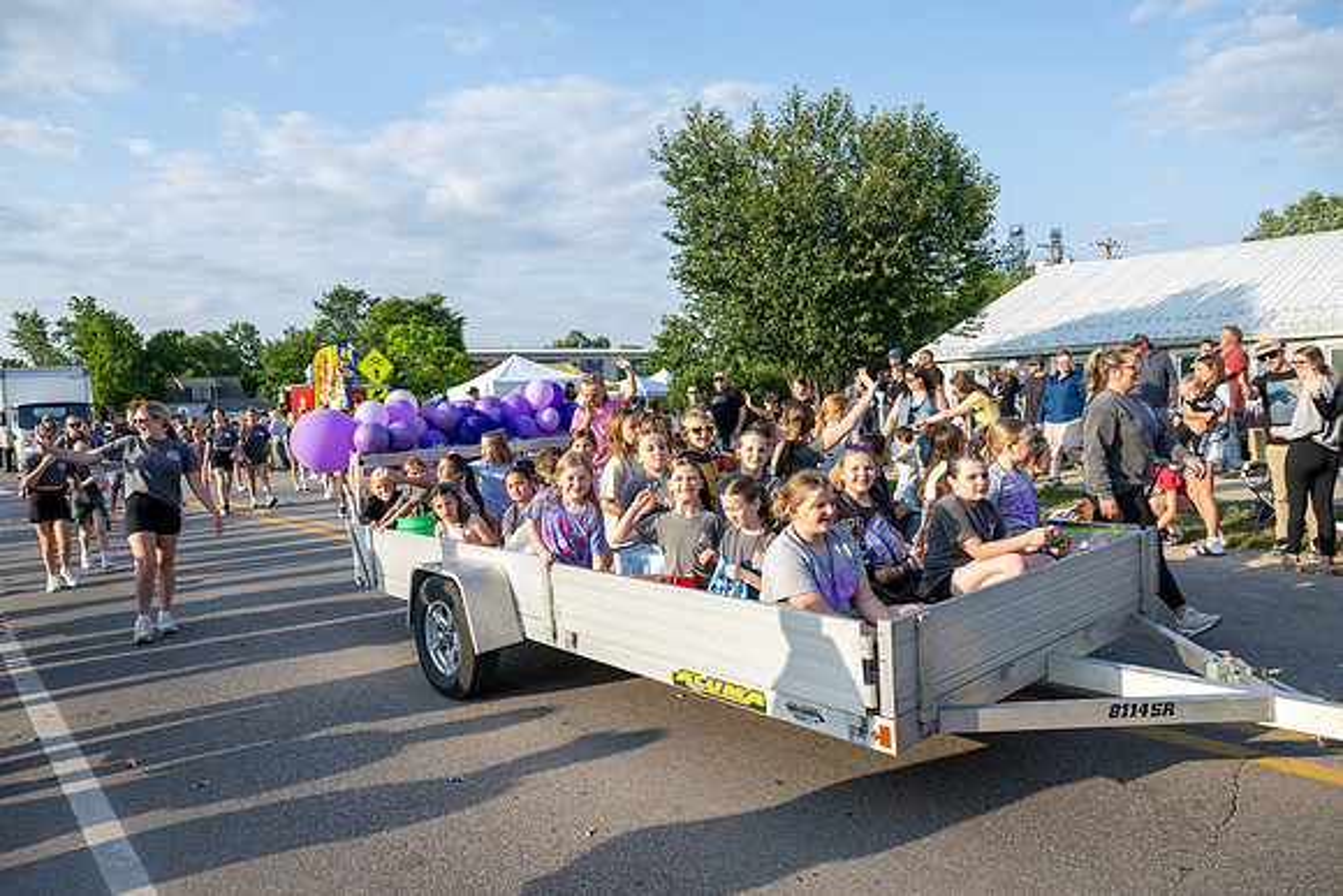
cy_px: 448
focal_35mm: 24
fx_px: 896
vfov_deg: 53.2
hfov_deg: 73.7
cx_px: 672
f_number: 7.1
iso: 250
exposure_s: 1/250
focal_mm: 24
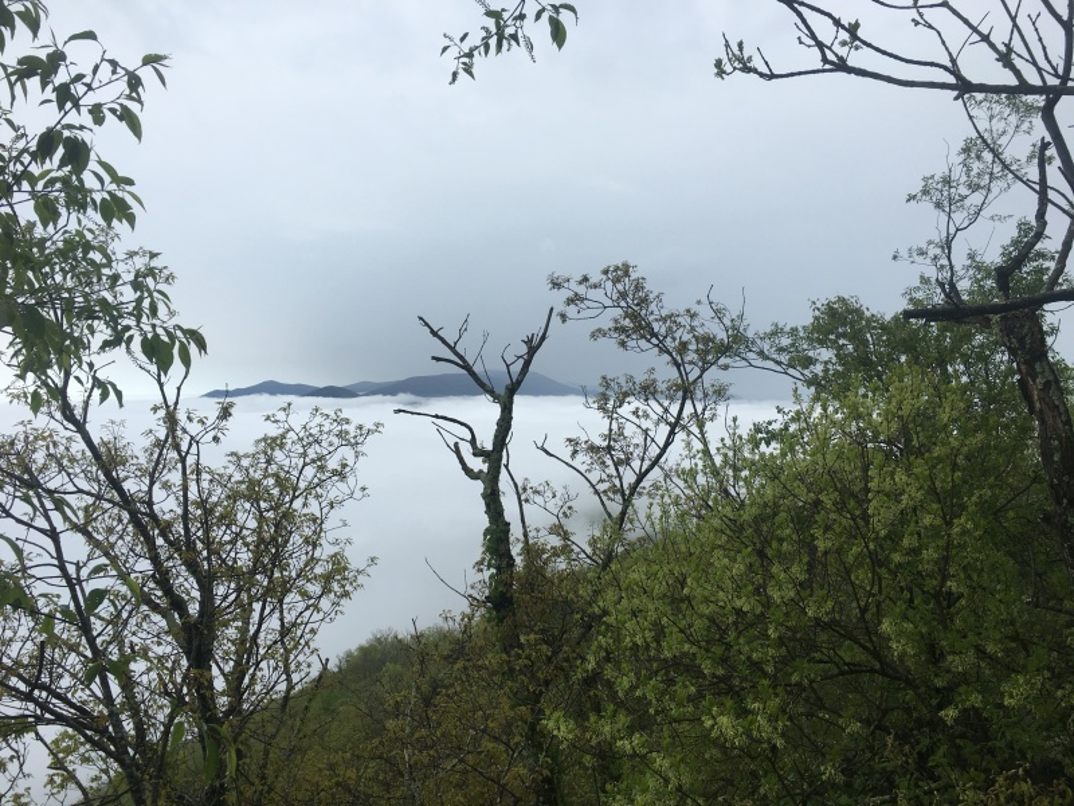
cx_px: 537
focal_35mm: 29
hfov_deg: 61.7
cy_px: 403
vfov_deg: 48.2
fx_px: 900
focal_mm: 4.15
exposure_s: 1/519
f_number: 2.2
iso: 25
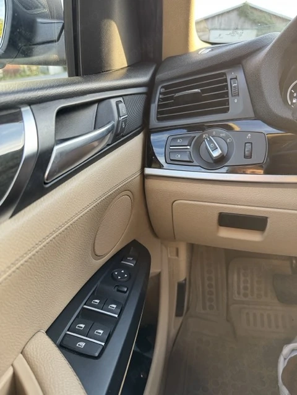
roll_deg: +0.1
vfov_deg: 71.6
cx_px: 148
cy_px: 198
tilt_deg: -25.8
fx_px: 275
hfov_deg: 56.8
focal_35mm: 24
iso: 125
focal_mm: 6.76
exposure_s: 1/121
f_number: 1.78
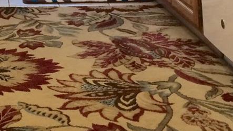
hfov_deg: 19.3
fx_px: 661
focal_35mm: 107
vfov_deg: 10.2
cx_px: -9
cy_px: -157
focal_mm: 4.15
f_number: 2.2
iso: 50
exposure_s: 1/30
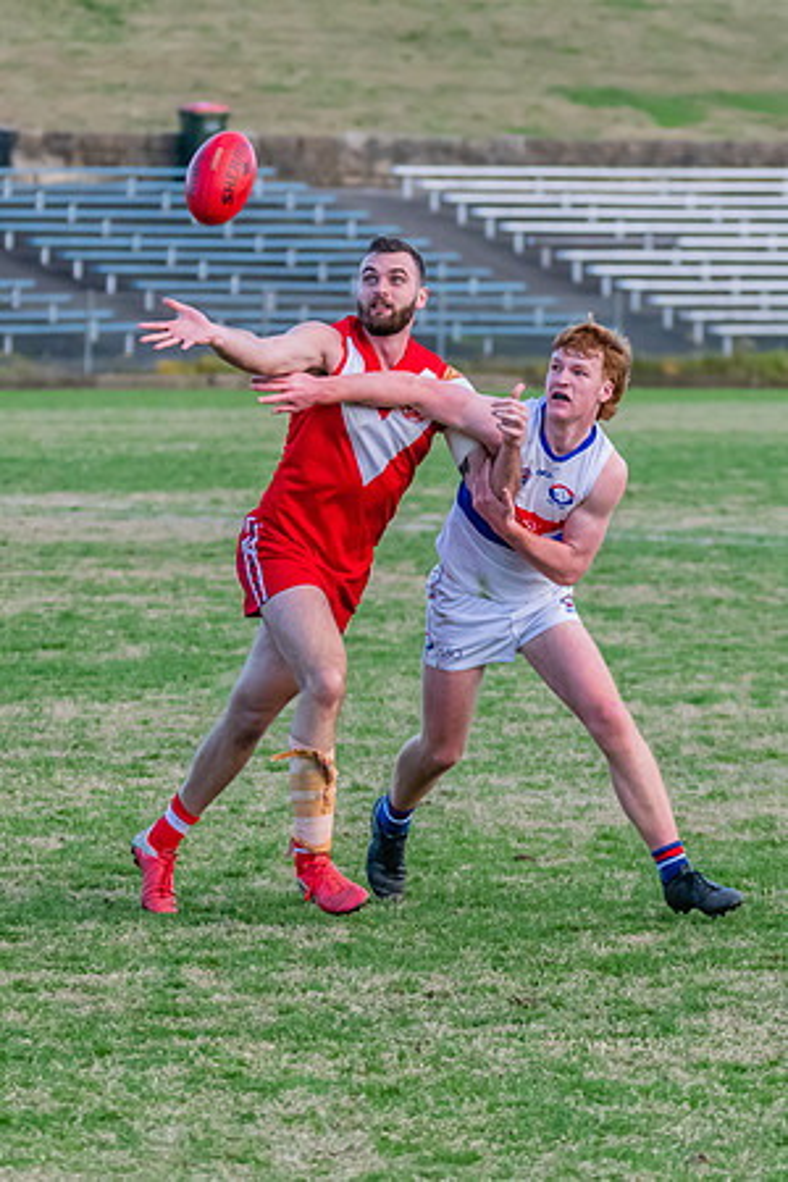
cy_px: 471
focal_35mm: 386
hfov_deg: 3.6
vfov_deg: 5.3
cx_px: 553
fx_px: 12672
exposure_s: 1/1600
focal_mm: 200
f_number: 5.3
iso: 2200
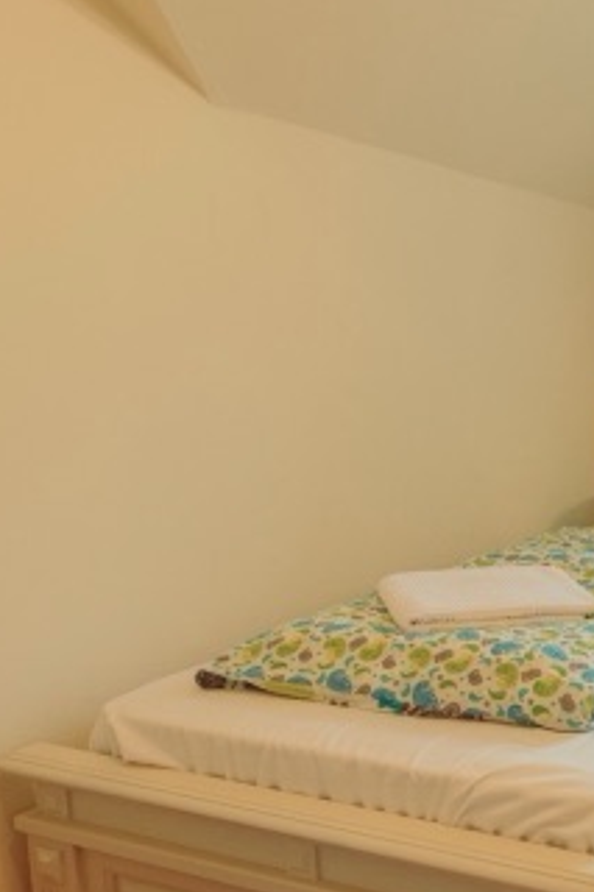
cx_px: 719
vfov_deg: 46.3
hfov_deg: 27.8
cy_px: 505
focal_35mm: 42
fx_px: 1041
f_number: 10
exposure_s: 1/13
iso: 100
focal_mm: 14
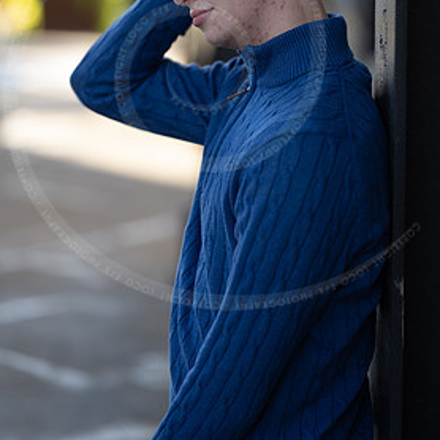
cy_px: 104
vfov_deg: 14.8
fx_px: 1683
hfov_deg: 14.9
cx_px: 217
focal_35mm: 117
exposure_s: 1/250
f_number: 1.8
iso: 100
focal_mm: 85
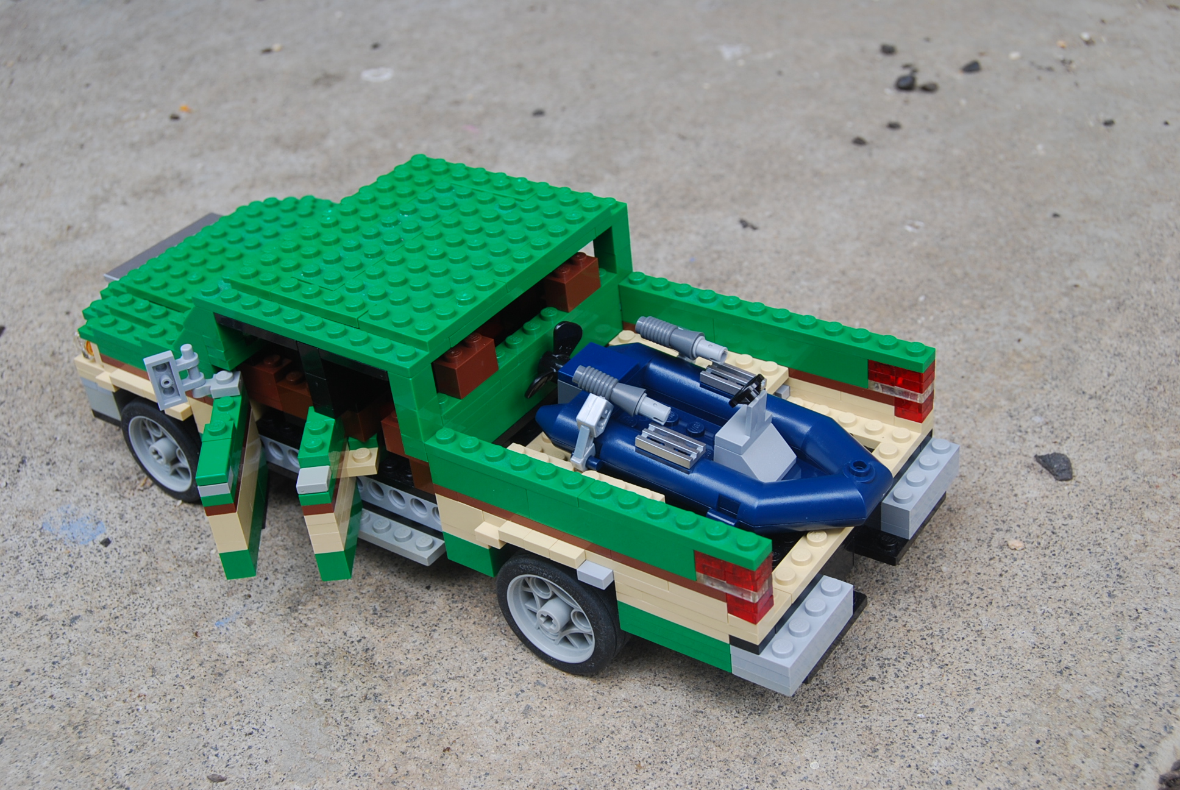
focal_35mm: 45
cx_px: 590
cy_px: 395
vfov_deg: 29.9
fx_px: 1477
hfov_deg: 43.6
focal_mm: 30
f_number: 8
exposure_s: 1/60
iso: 180
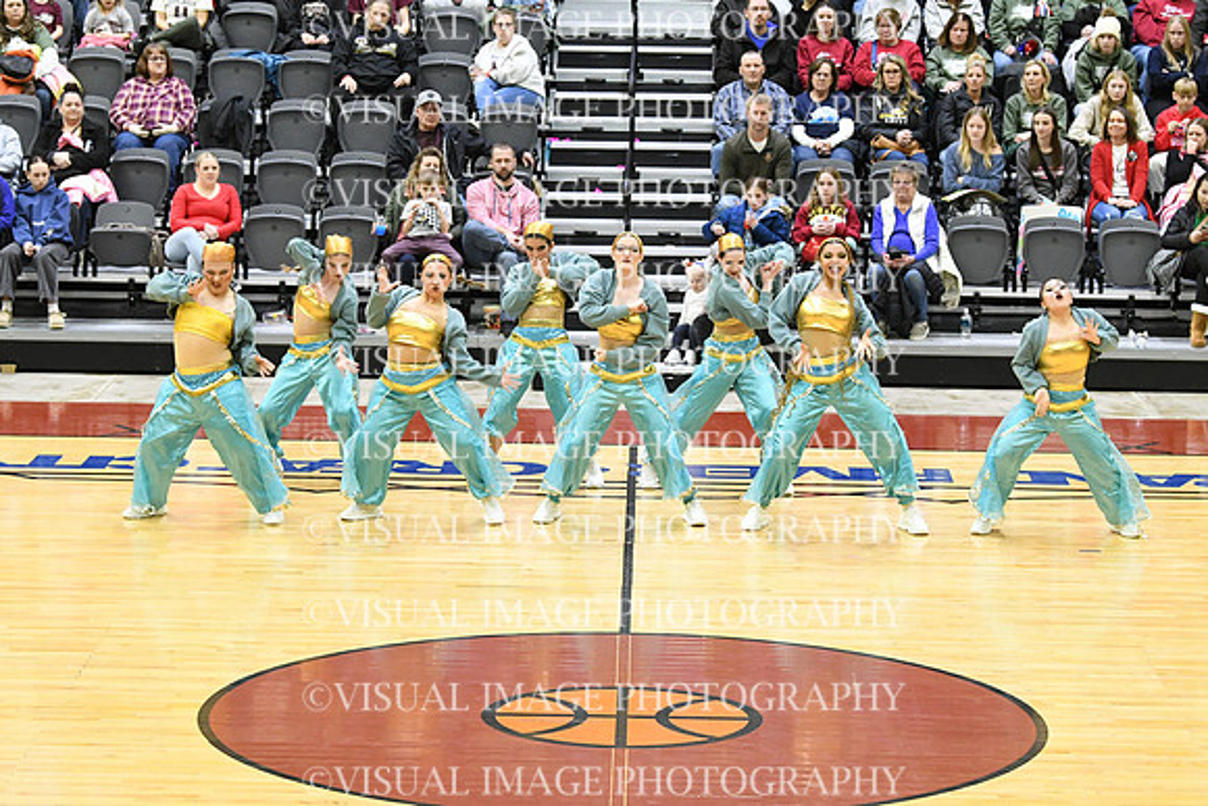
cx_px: 604
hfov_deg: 16.6
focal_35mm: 123
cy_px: 403
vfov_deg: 11.2
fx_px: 4128
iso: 5000
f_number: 4
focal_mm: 82
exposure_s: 1/250
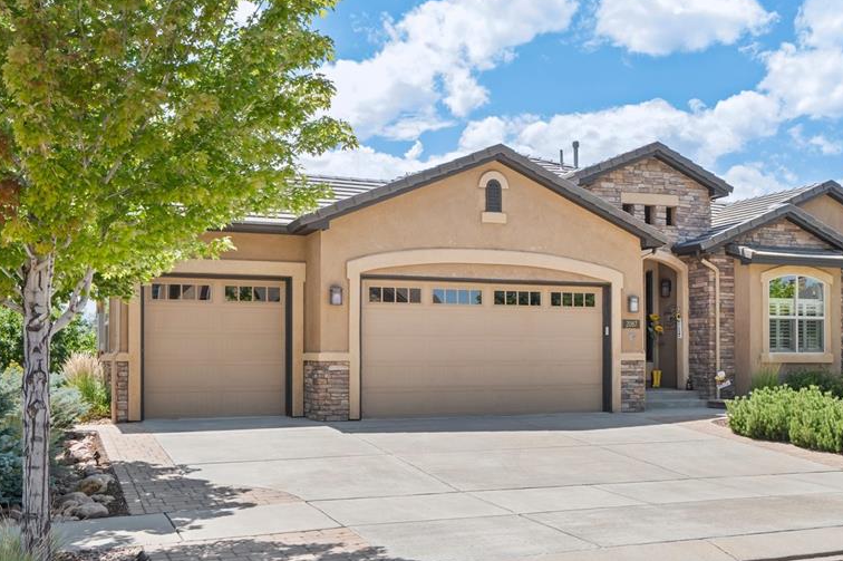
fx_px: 983
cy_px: 265
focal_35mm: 42
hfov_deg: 45.9
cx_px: 537
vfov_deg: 31.8
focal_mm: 31
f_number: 7.1
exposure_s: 1/200
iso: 200
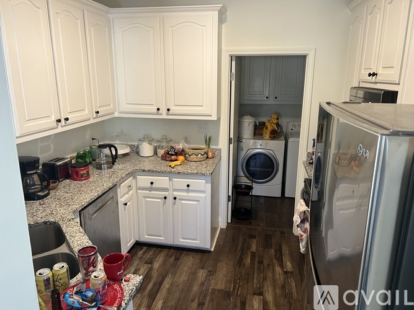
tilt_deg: -15.3
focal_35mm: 26
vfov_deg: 53.0
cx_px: 207
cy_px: 155
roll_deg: +1.3
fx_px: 311
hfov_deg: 67.3
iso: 200
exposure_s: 1/60
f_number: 1.5
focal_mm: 5.7
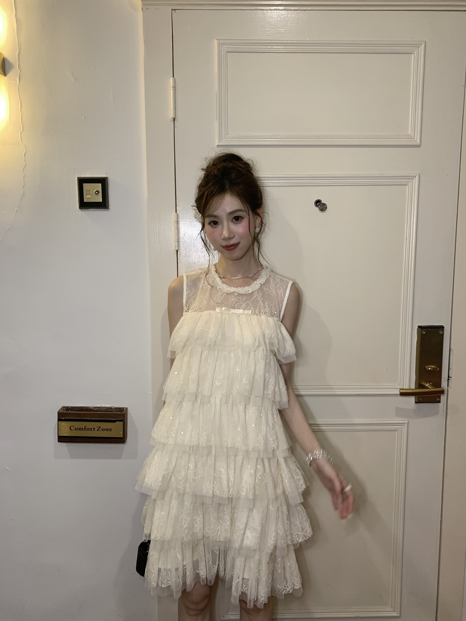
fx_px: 467
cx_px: 233
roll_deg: +0.8
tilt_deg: -6.3
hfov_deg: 53.1
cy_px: 310
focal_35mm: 26
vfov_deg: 67.3
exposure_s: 1/50
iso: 100
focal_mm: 4.25
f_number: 1.8
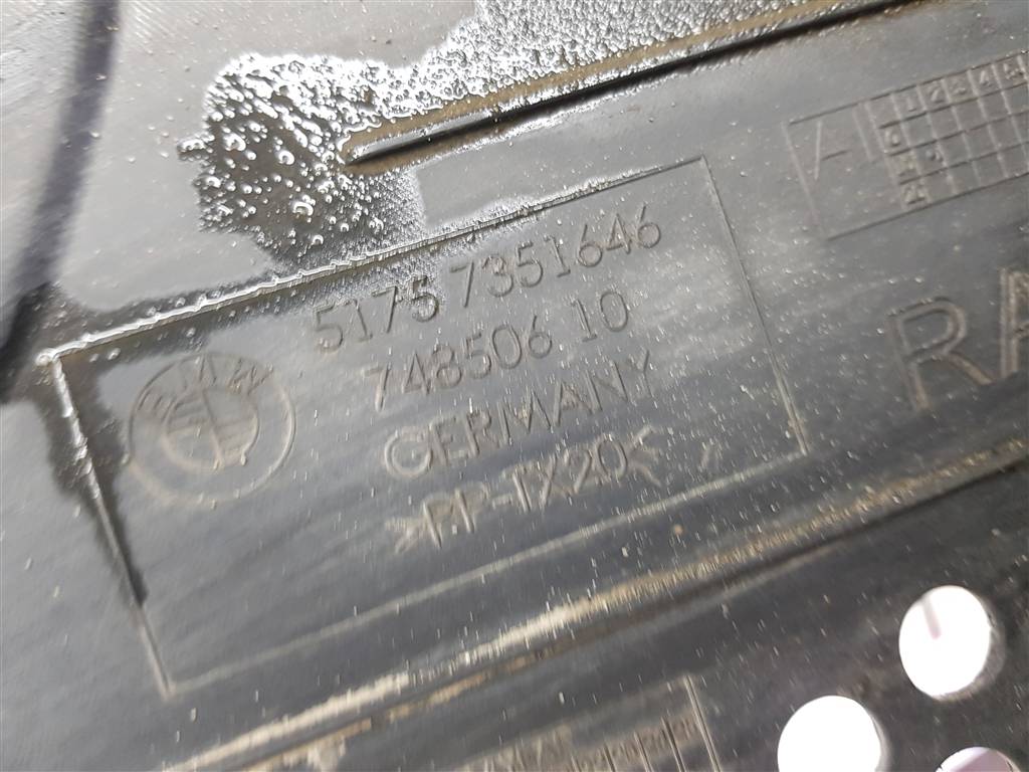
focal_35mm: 26
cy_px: 386
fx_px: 773
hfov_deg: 67.3
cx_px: 514
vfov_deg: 53.1
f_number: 1.7
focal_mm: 4.2
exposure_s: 1/33
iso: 200
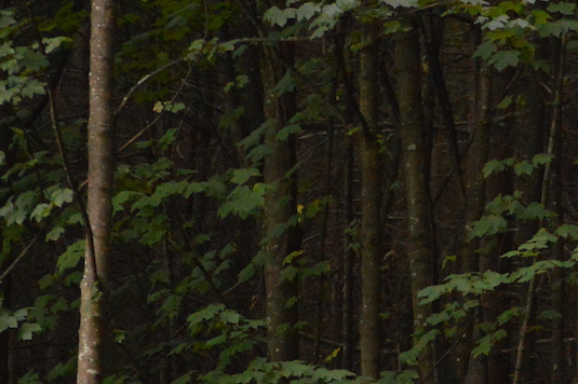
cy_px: 497
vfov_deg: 3.8
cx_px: 735
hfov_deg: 5.7
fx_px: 5760
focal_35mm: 359
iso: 3200
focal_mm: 80
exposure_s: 1/800
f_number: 4.2
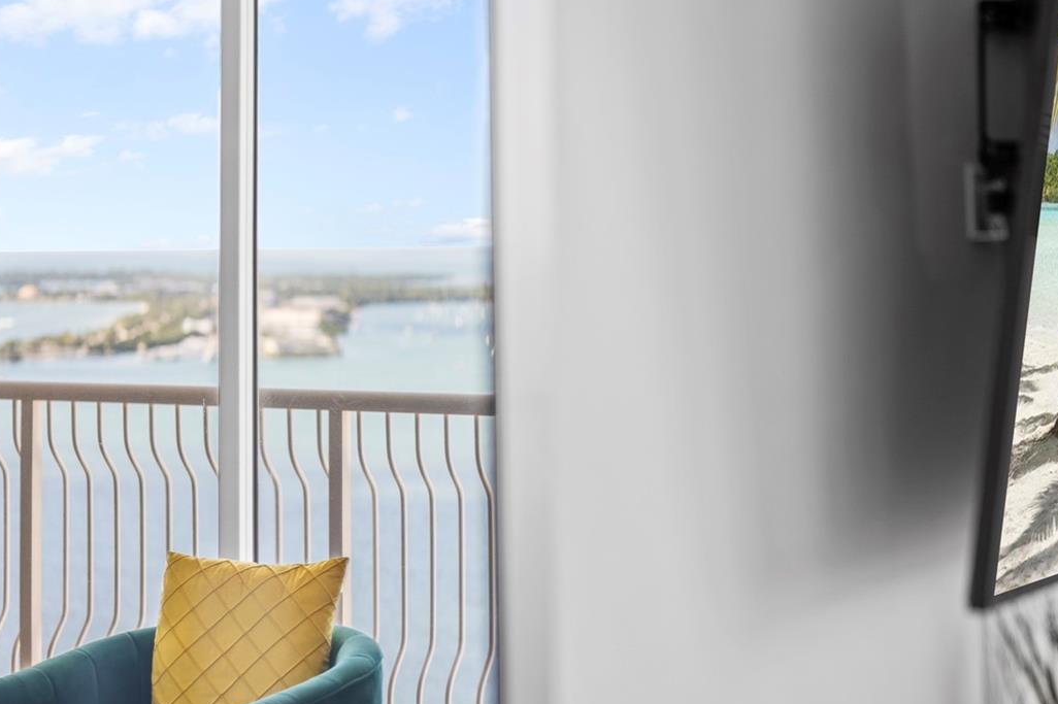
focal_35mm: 78
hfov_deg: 26.0
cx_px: 496
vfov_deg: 17.5
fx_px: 2291
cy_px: 368
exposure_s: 1/60
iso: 64
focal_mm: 50
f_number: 2
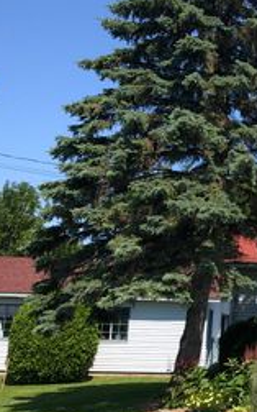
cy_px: 199
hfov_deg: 16.2
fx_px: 795
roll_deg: -1.2
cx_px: 427
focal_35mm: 71
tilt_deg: +10.2
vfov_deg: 29.0
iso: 20
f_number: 1.8
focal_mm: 3.99
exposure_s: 1/1412
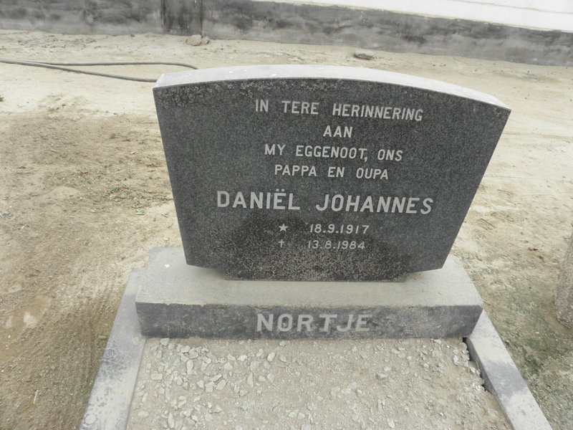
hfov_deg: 67.3
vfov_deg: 53.1
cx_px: 286
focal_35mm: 26
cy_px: 215
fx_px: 430
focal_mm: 4.6
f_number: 5.6
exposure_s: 1/60
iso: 64
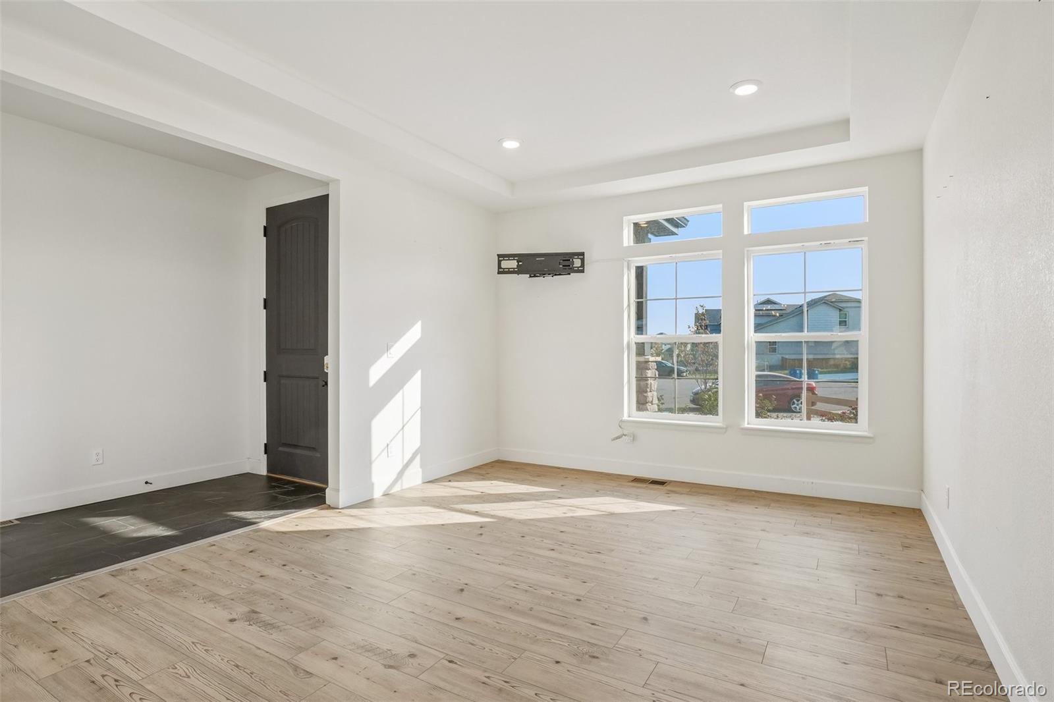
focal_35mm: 18
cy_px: 351
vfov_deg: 67.4
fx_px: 527
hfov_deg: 90.0
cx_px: 527
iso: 400
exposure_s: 1/160
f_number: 8
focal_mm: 12
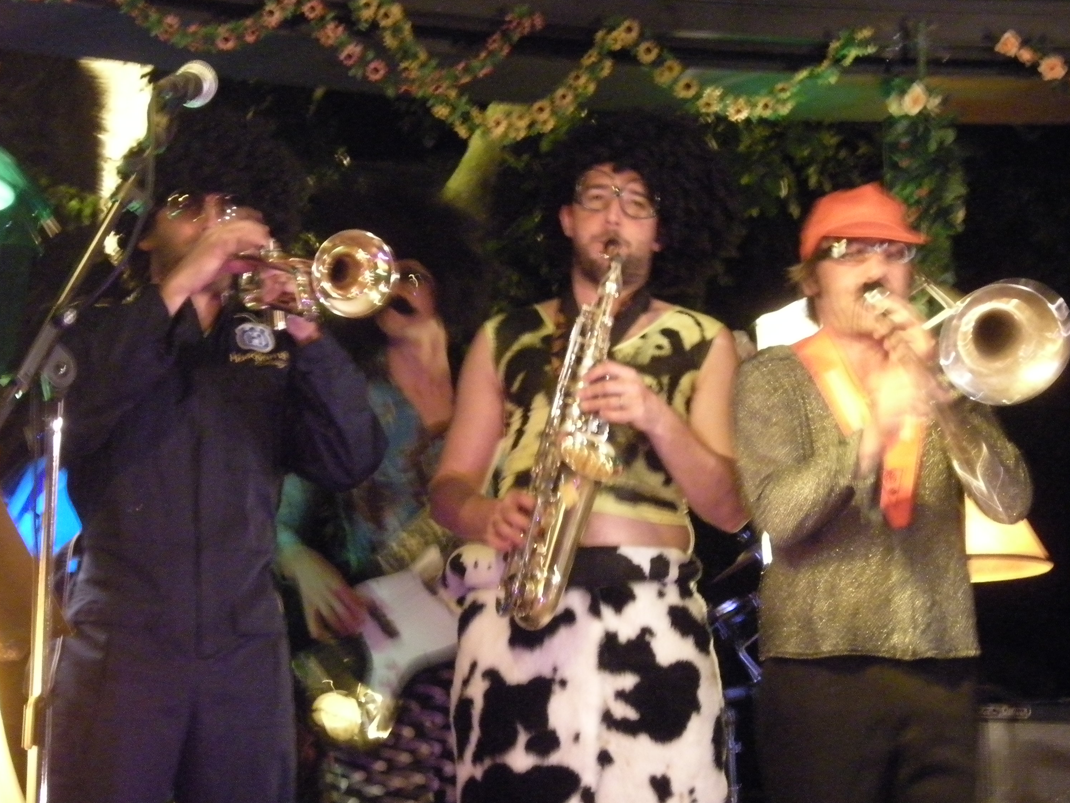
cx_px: 491
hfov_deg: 26.0
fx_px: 2318
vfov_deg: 19.6
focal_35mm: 75
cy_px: 401
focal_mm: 11.5
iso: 800
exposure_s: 1/4
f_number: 4.4
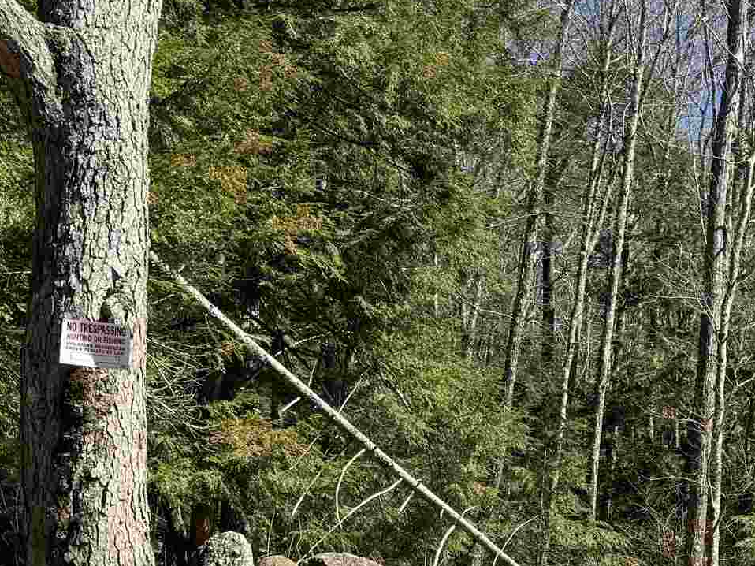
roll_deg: +0.4
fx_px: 1679
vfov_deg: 18.0
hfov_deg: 24.7
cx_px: 663
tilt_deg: +3.1
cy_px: 709
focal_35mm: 77
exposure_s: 1/2506
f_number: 1.78
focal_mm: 6.86
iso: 80
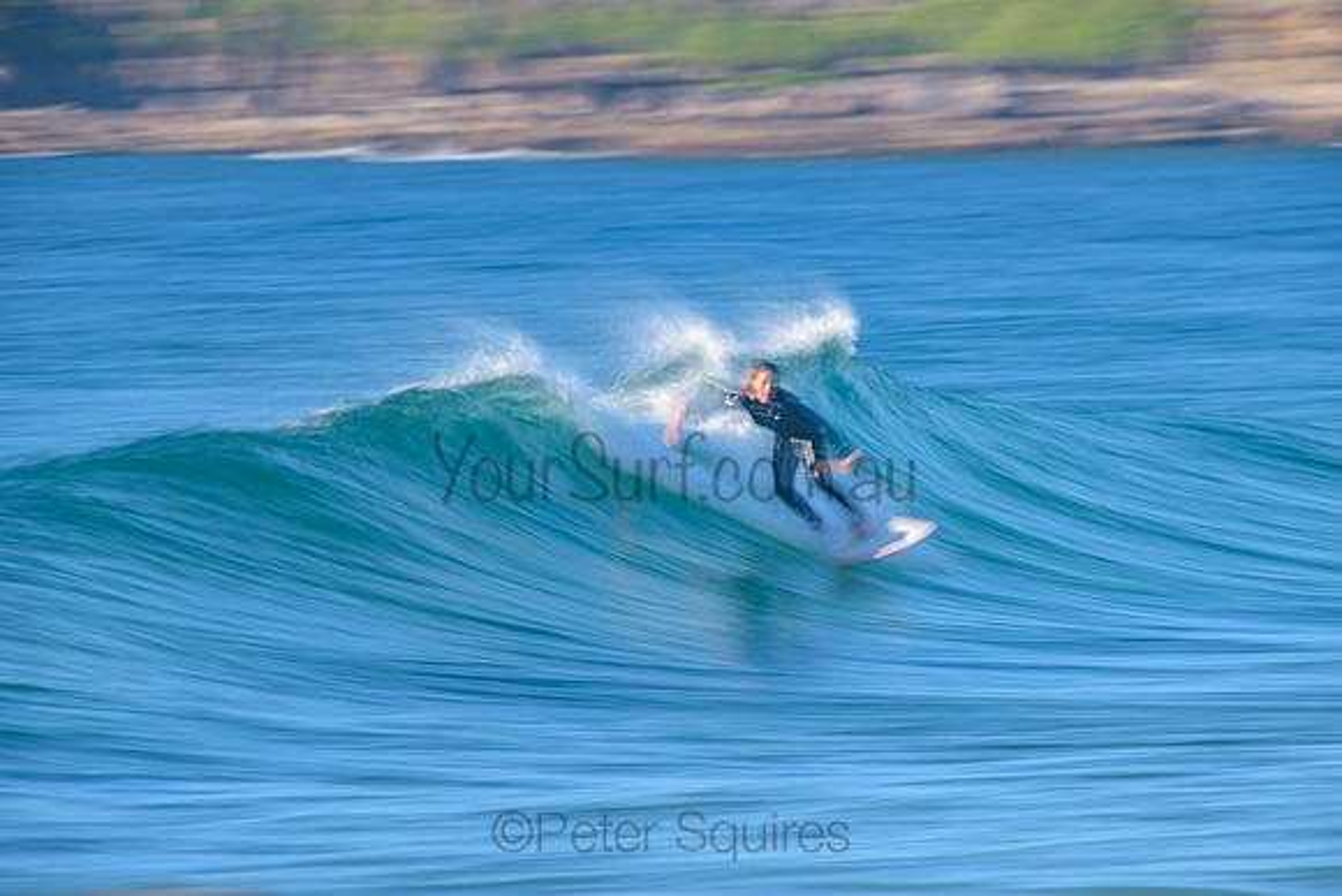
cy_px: 448
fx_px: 18642
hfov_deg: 4.1
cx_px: 671
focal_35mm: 500
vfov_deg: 2.8
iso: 31
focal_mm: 500
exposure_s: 1/6
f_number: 11
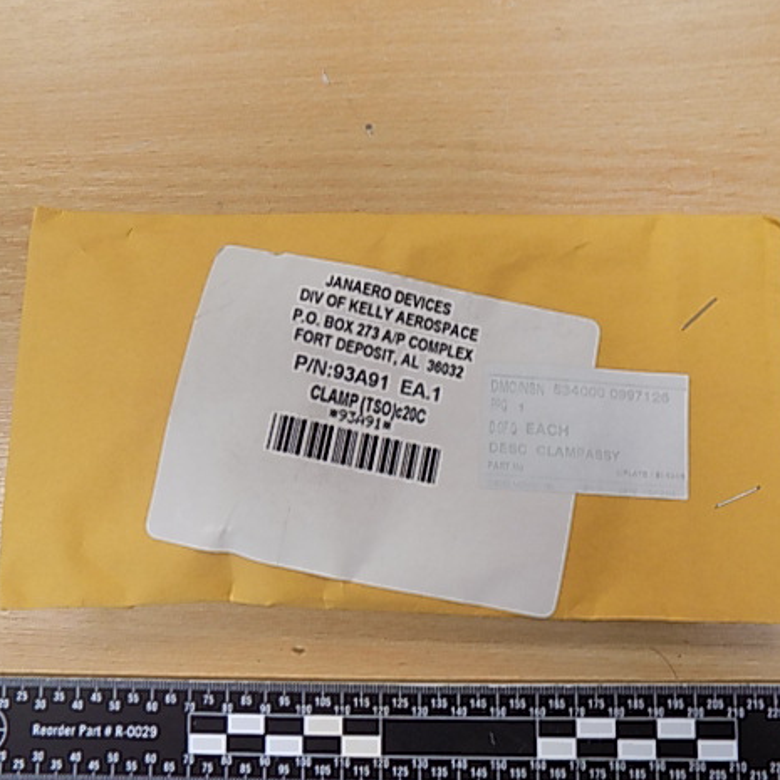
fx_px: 714
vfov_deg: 57.3
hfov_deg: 57.3
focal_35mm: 28
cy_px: 382
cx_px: 394
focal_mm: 4
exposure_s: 1/30
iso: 125
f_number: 3.1
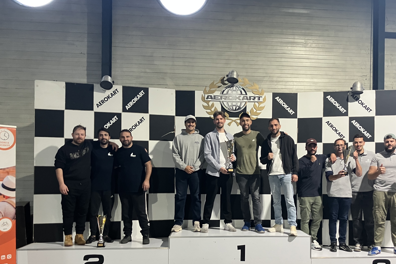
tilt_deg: +0.4
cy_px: 184
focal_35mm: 37
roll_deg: -1.1
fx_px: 407
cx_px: 235
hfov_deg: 51.6
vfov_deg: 35.5
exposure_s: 1/60
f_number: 1.8
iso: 160
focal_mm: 3.99
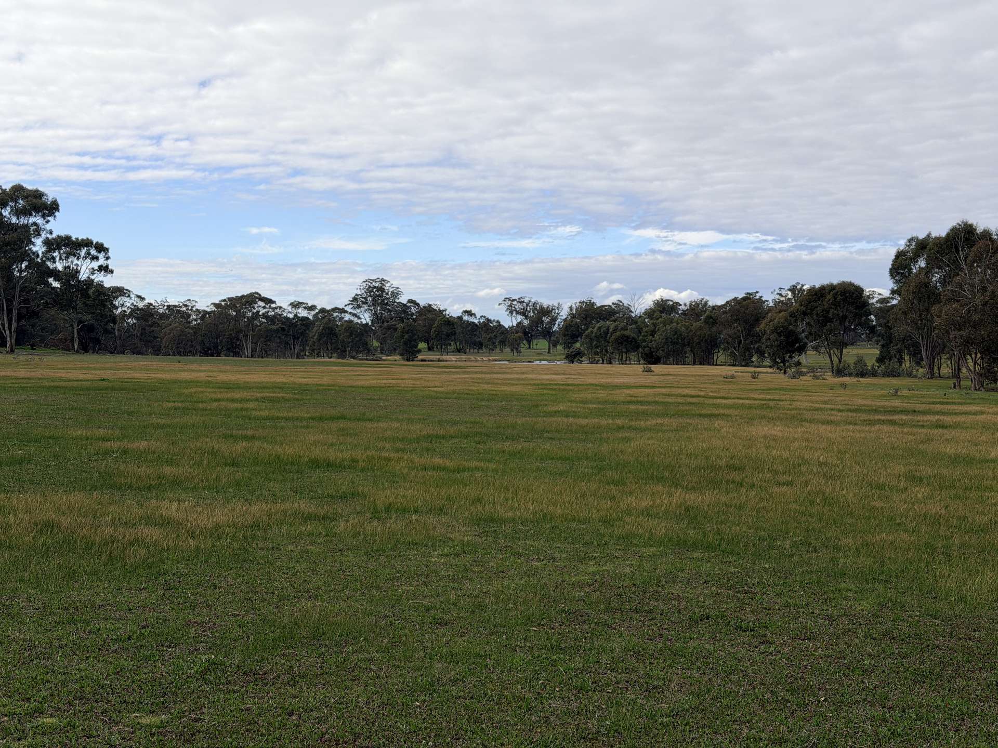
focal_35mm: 48
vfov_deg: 30.3
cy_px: 374
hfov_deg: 39.7
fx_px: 1384
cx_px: 499
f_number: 1.78
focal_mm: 6.76
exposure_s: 1/6024
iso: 64
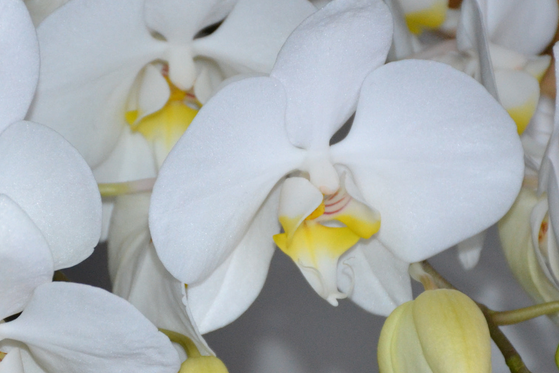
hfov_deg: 5.9
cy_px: 242
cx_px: 193
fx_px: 5388
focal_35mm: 347
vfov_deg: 4.0
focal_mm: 140
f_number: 5.6
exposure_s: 1/60
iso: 2000
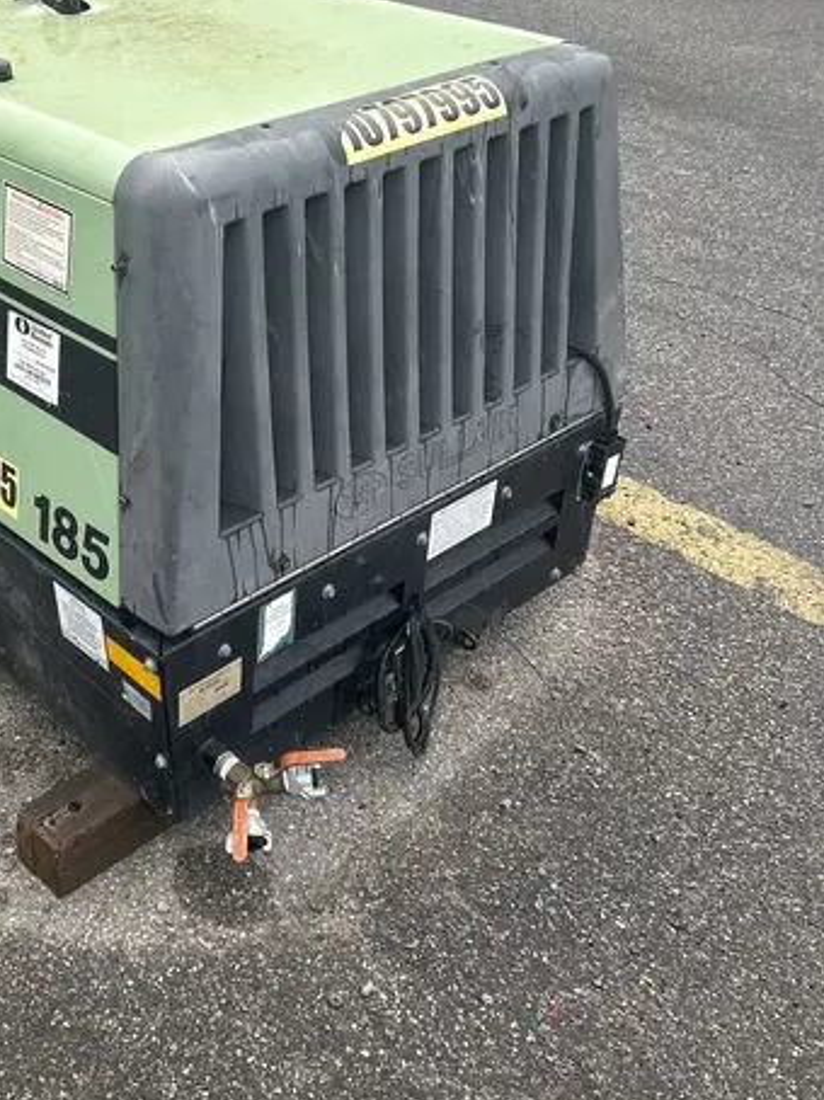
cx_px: 160
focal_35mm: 42
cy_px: 447
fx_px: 1334
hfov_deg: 33.3
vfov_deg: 44.6
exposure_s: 1/314
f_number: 1.5
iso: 50
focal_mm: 5.7
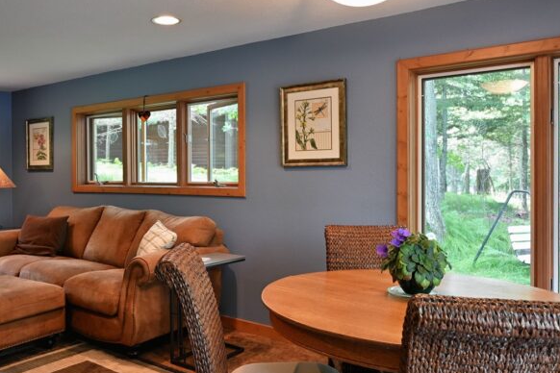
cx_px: 222
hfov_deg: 56.8
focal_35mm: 33
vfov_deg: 40.0
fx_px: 513
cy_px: 180
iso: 400
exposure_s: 1/15
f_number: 5.6
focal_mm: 16
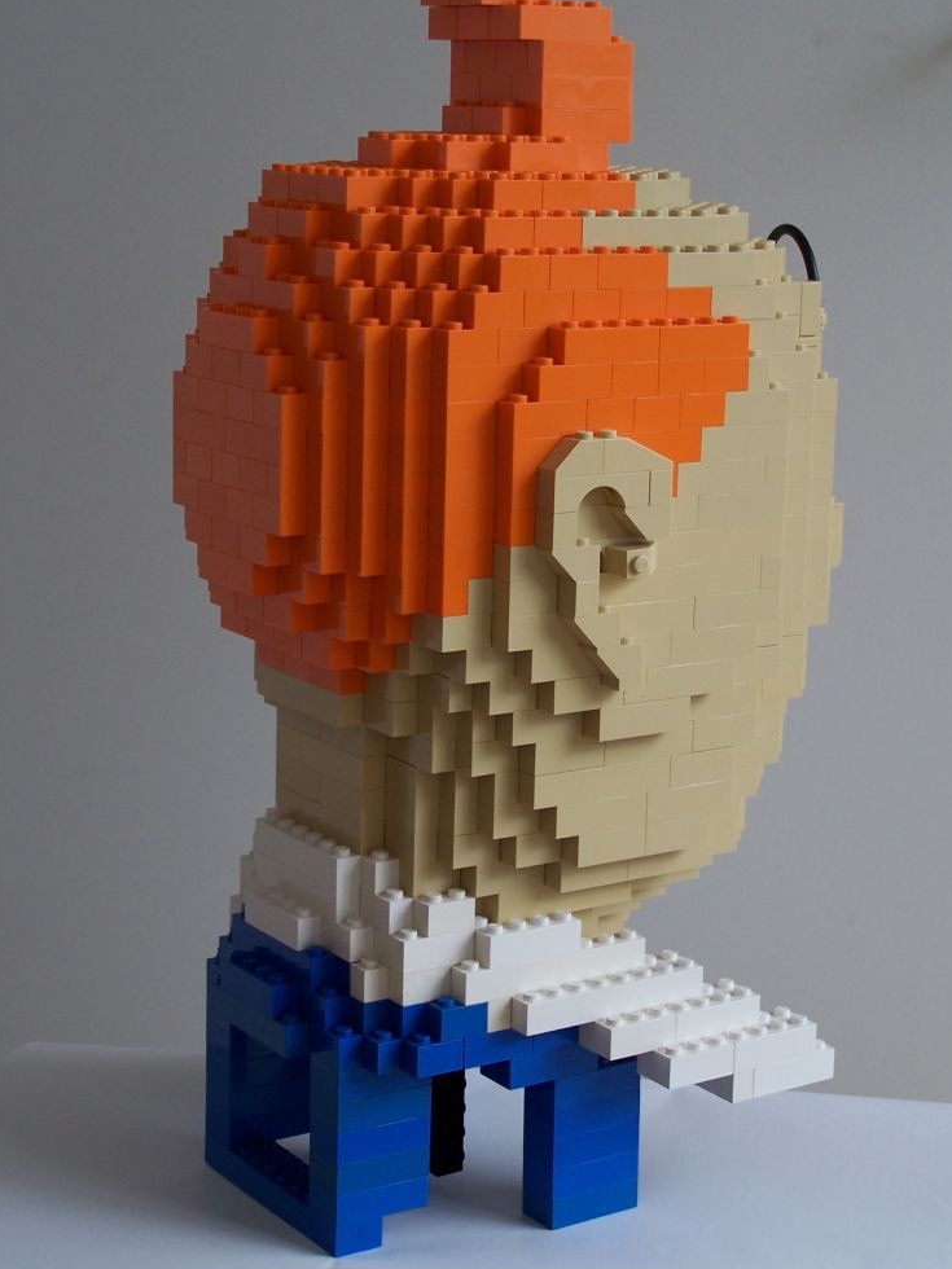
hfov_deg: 21.0
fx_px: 2567
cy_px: 616
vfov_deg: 27.8
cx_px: 471
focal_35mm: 70
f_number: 3.2
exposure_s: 1/125
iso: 80
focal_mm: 11.1
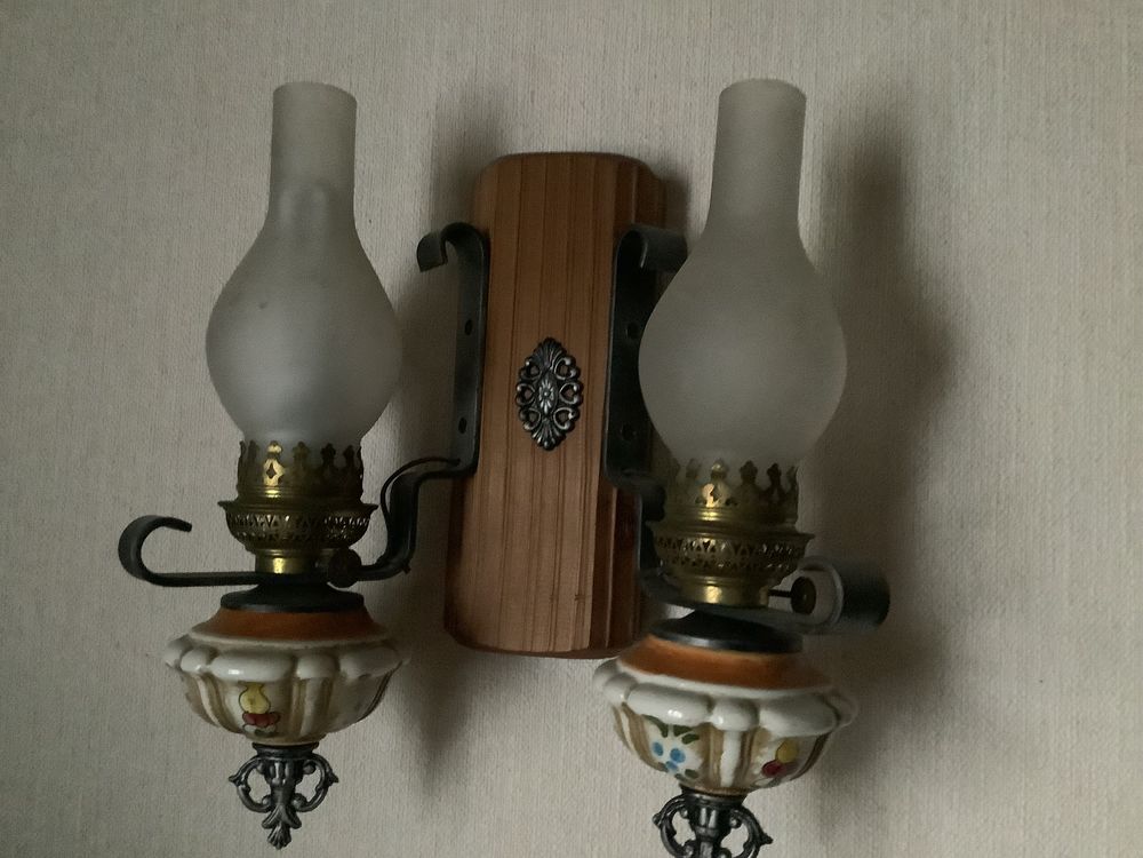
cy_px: 429
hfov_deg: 58.4
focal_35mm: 31
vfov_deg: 45.4
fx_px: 1024
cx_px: 572
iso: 800
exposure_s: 1/17
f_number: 2.4
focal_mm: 3.3
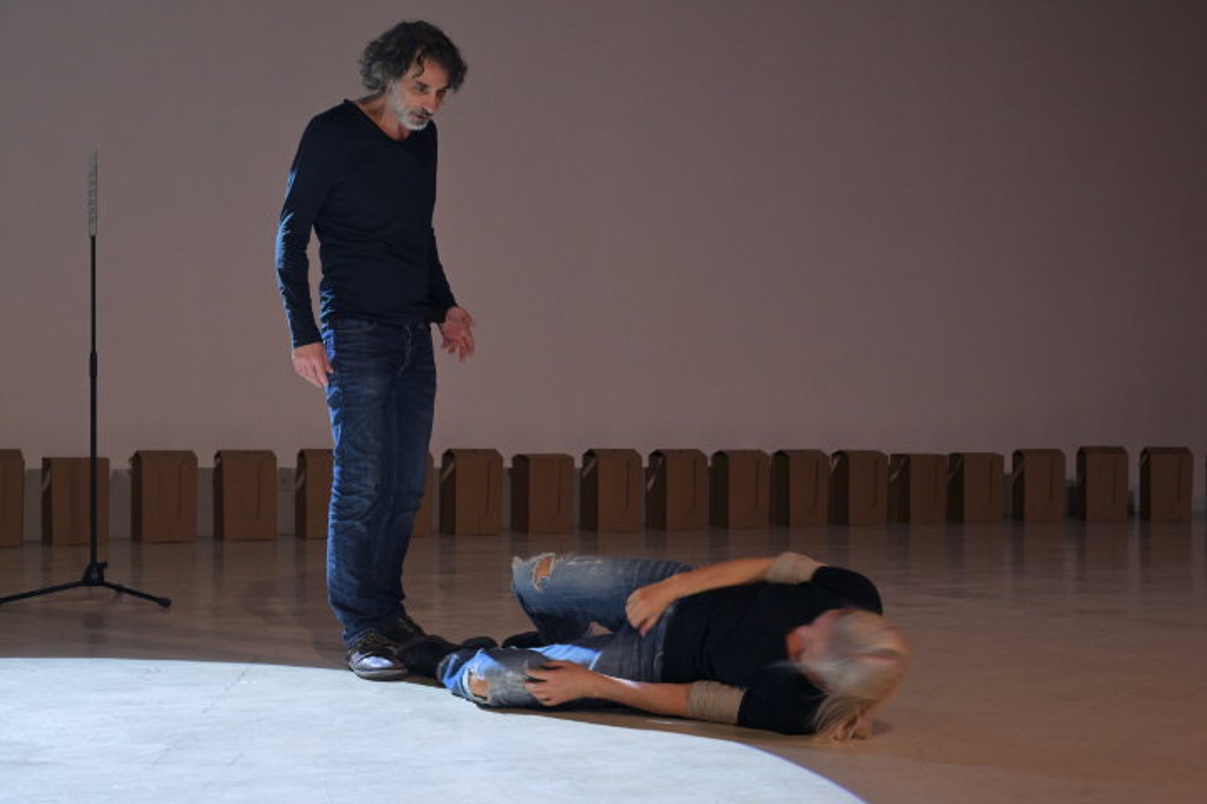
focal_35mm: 46
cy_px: 402
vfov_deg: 29.2
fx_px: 1542
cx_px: 604
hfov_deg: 42.7
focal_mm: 46
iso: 1600
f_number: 9
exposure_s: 1/125
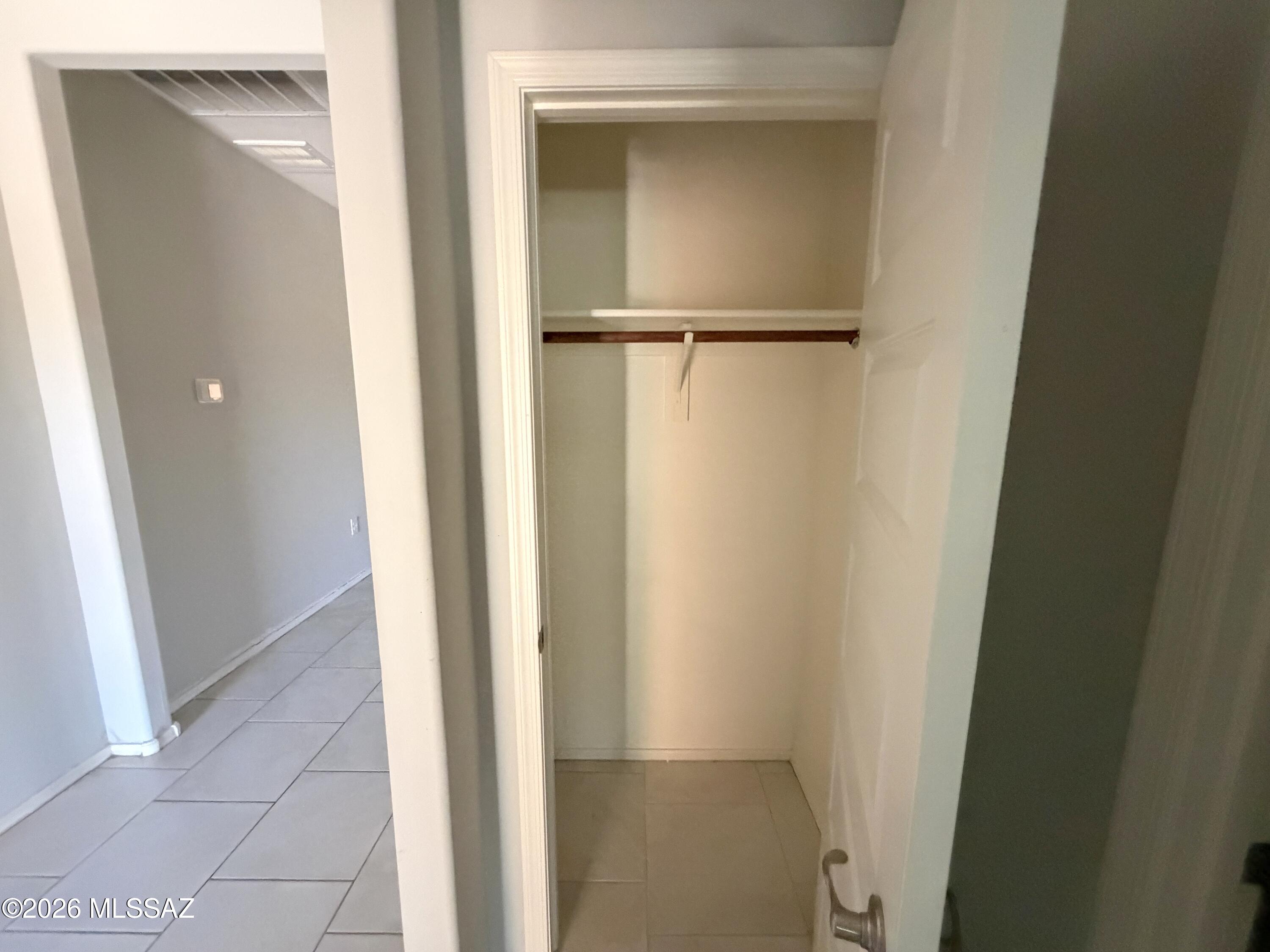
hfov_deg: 102.1
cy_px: 476
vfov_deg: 85.7
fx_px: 514
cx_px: 635
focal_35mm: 14
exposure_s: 1/60
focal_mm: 2.22
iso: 1000
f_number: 2.2
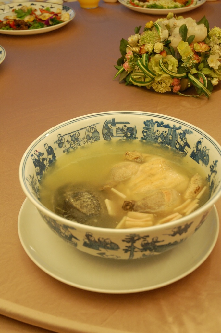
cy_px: 166
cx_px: 110
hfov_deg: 26.4
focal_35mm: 51
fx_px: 470
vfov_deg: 38.9
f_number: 4.2
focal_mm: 34
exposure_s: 1/80
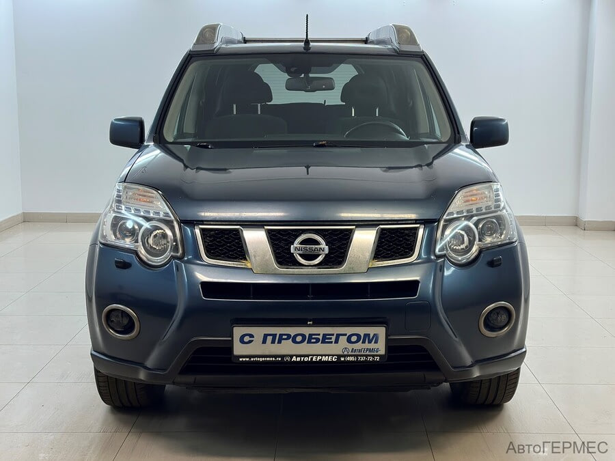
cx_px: 308
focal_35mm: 48
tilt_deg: -7.9
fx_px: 853
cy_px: 230
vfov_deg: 30.3
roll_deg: -0.5
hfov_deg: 39.7
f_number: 1.78
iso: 125
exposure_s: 1/110
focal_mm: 6.86
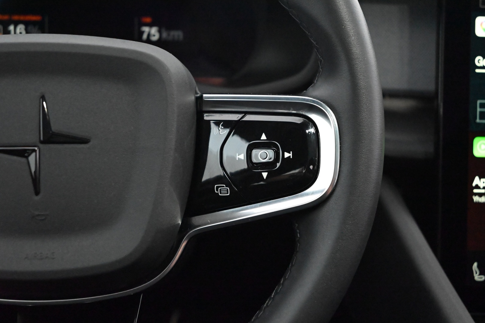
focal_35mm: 50
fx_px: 674
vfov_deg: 27.0
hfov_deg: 39.6
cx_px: 242
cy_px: 162
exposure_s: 1/60
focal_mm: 50
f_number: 6.3
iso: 16000
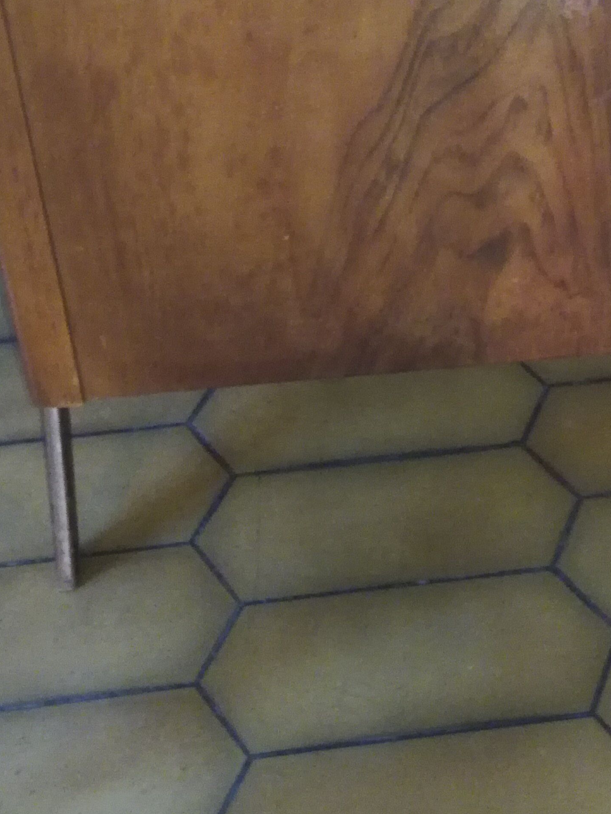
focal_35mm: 59
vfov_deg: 32.2
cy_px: 215
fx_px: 1389
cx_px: 412
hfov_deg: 24.7
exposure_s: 1/16.7
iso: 640
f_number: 2
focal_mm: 3.79
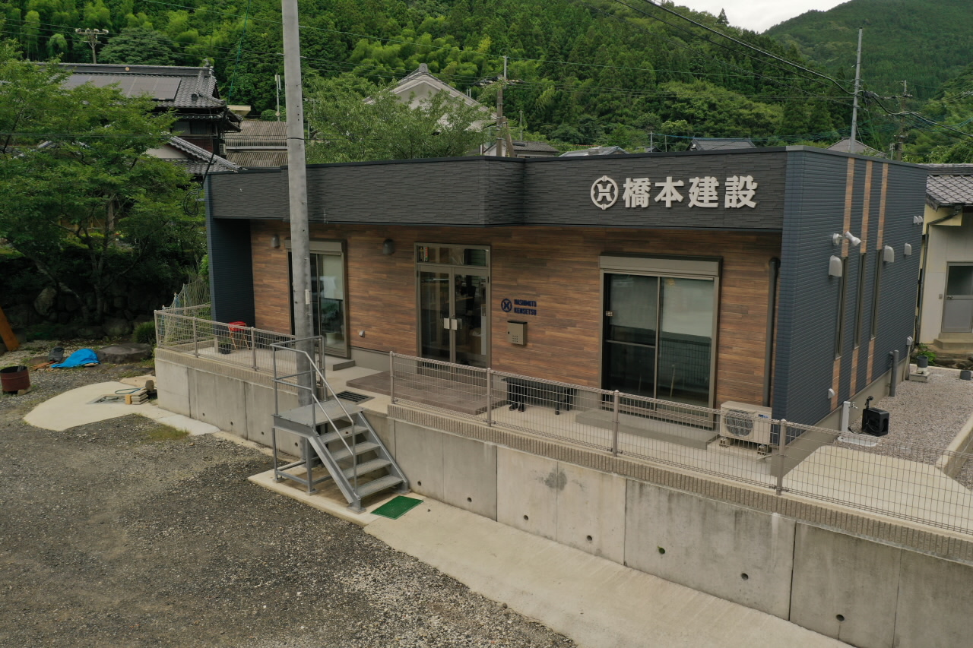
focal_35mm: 28
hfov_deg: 65.5
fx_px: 757
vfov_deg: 46.4
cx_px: 486
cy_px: 324
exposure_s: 1/320
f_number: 5.6
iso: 100
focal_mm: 10.26
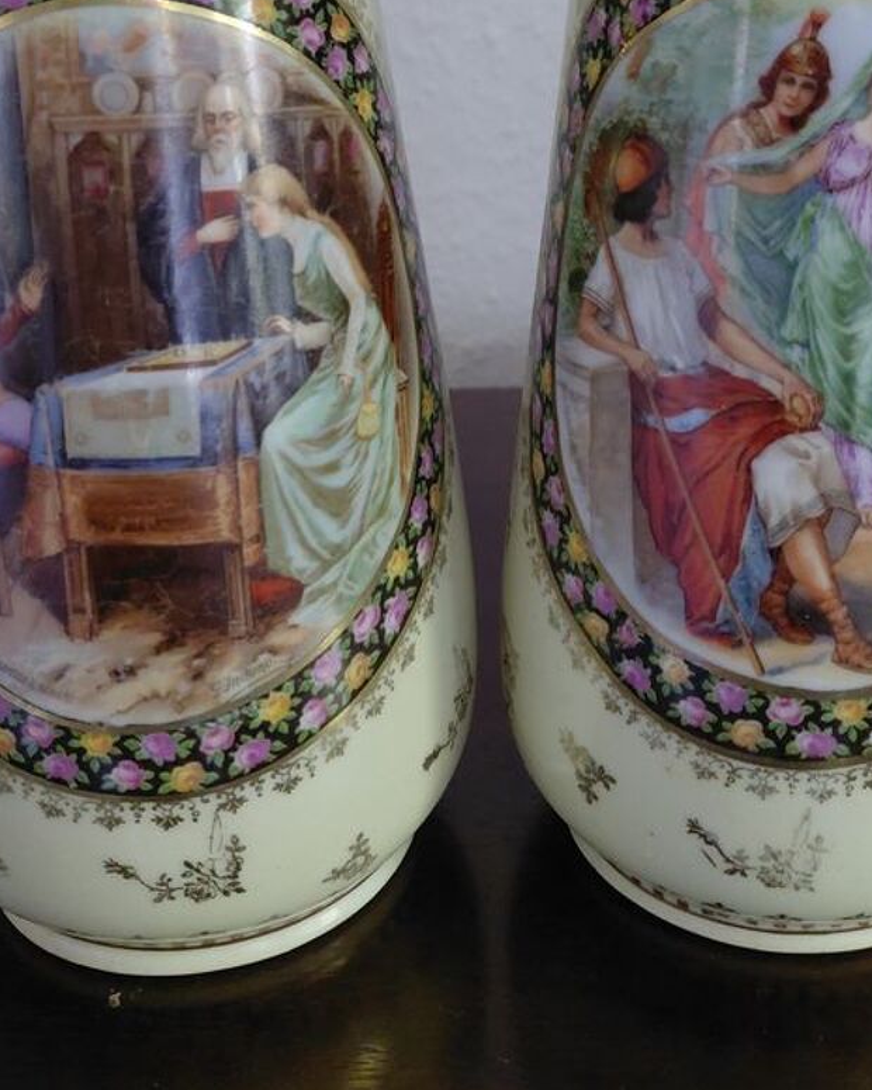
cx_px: 512
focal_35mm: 42
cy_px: 231
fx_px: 1355
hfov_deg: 35.6
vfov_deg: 42.1
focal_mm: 4.69
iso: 400
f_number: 1.8
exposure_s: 1/60
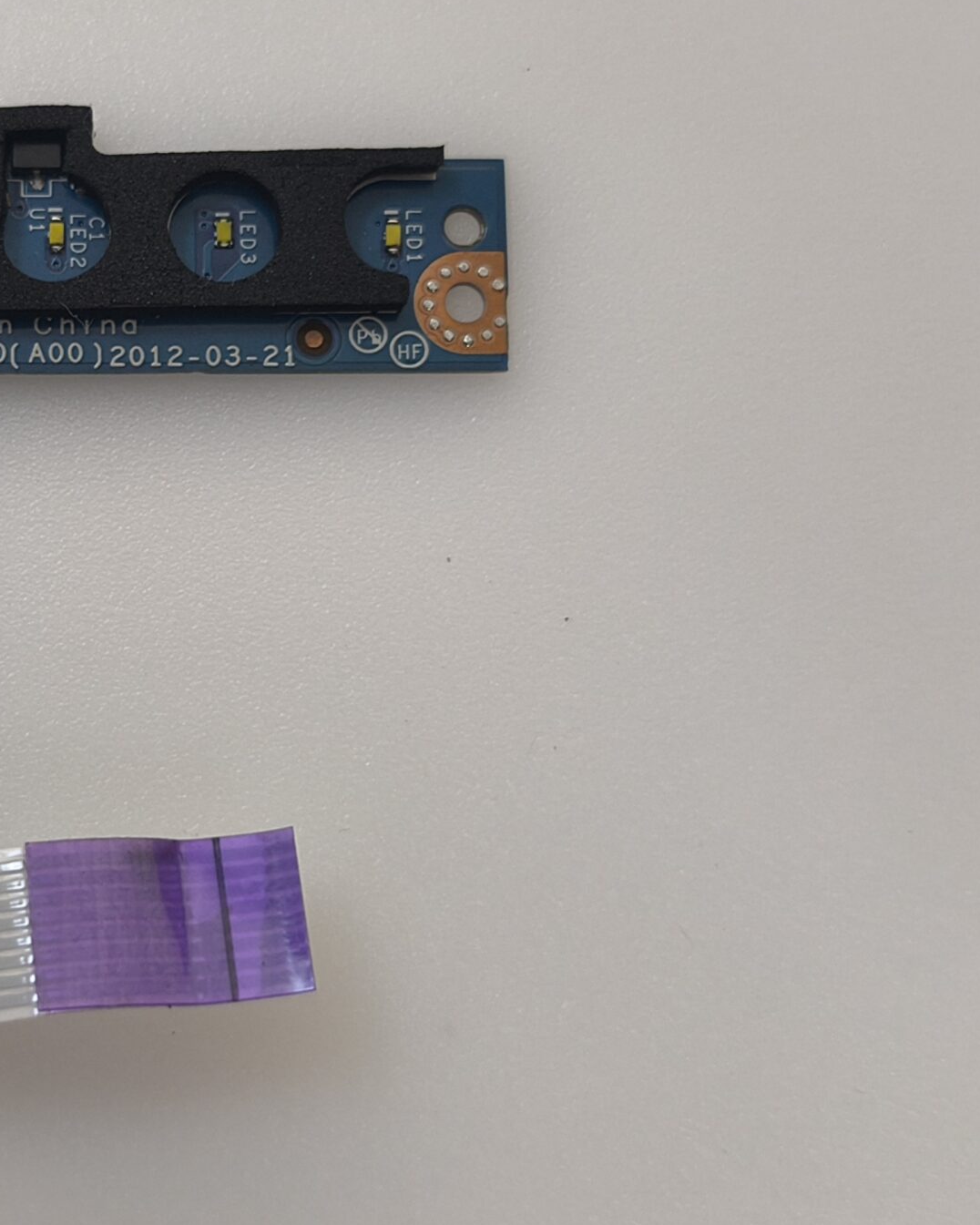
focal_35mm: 65
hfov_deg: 22.9
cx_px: 95
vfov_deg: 29.0
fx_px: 2357
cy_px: 471
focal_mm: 6.57
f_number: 1.6
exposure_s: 1/50
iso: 320
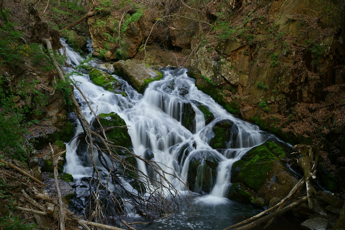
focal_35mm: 50
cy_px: 115
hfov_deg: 39.6
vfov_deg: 27.0
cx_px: 172
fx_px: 479
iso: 160
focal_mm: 50
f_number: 11
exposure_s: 1/1.25
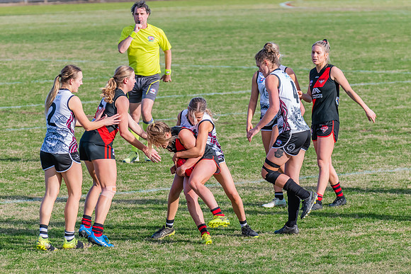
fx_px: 4356
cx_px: 198
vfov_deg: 3.6
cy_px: 187
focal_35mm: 381
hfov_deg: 5.4
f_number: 6.3
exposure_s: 1/1250
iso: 800
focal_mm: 250
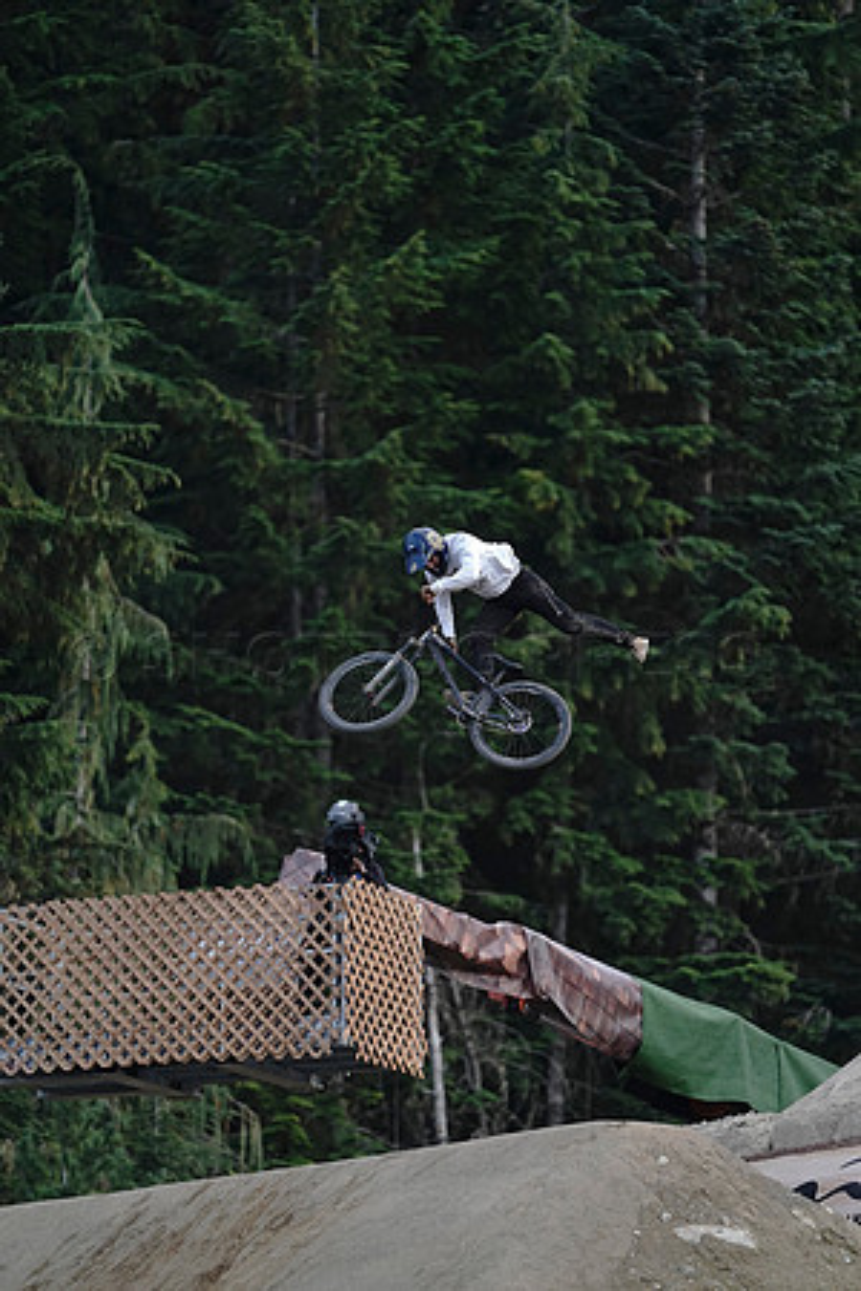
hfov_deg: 2.3
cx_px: 430
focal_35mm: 600
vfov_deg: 3.4
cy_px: 646
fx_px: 21523
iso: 1600
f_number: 4
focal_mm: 600
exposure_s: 1/1600
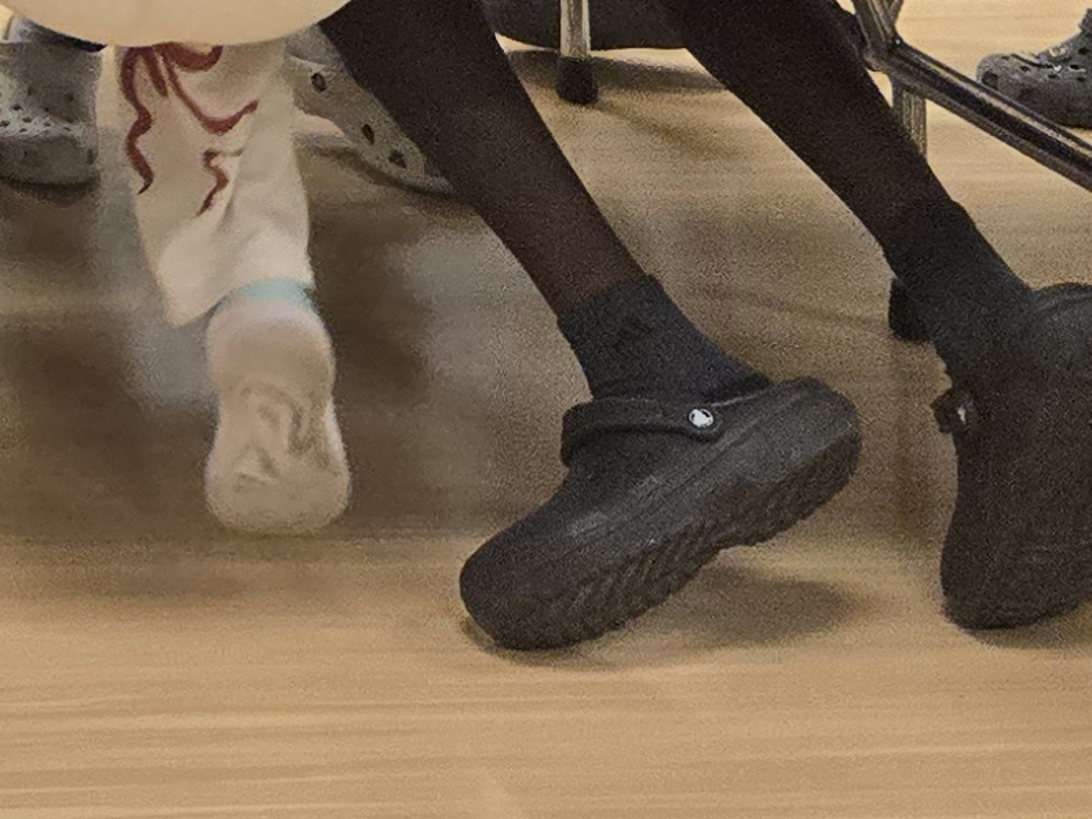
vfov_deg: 10.8
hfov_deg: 14.8
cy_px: -1180
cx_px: -876
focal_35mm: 116
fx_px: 3660
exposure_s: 1/120
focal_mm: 5.4
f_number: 1.8
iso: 250
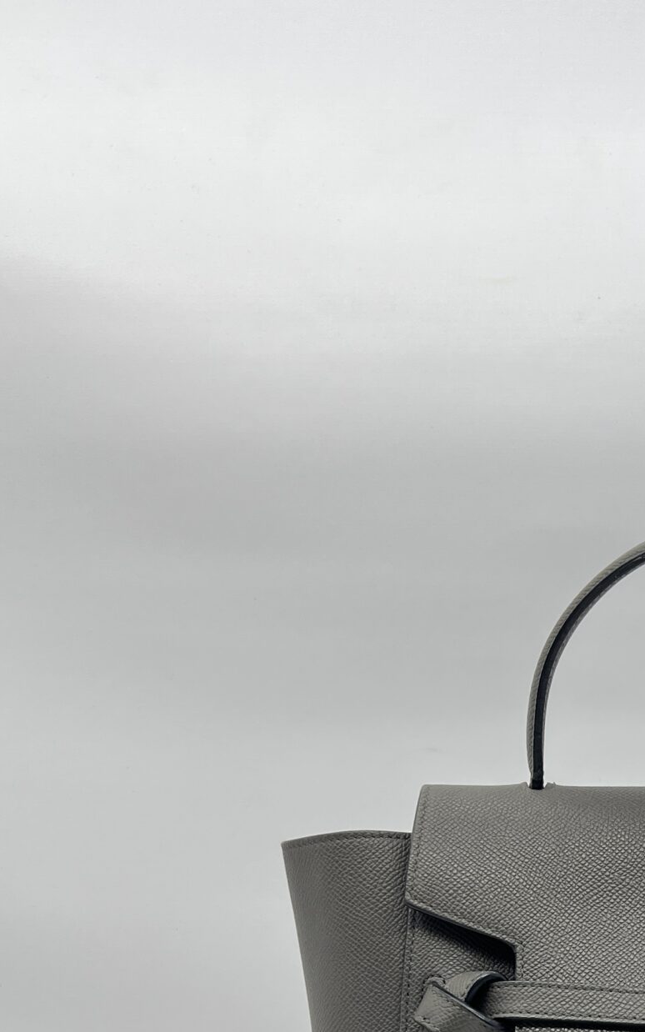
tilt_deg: -7.5
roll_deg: +0.2
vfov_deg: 33.0
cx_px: 679
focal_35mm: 57
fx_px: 1603
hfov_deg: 21.7
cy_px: 1007
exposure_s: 1/129
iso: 32
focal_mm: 5.7
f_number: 1.5
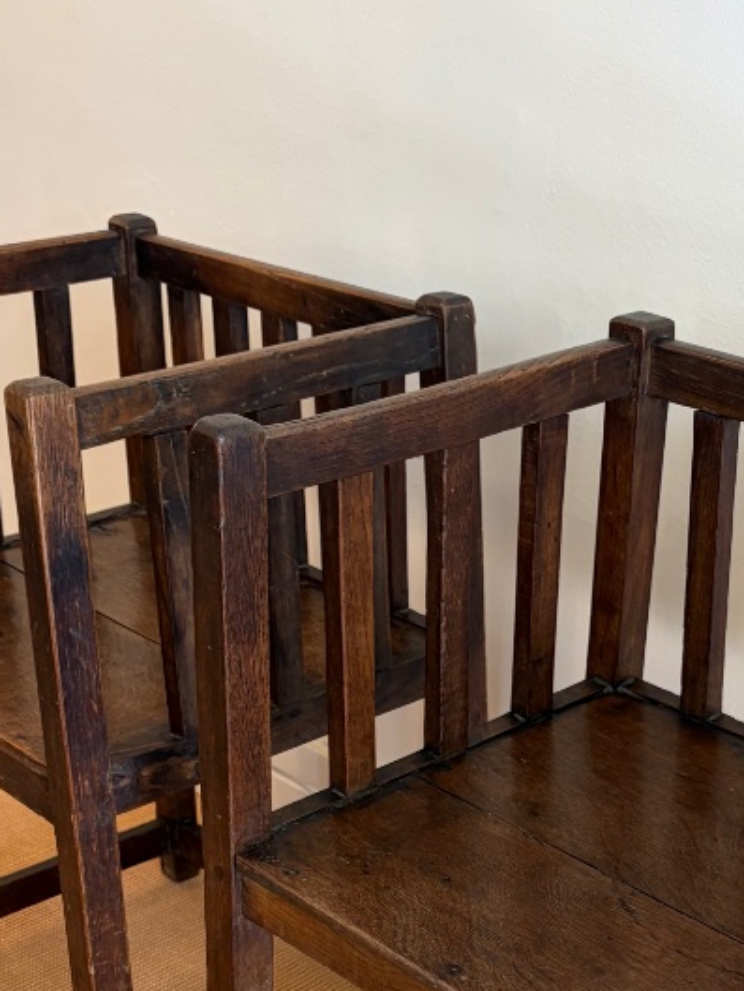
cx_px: 523
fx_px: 1690
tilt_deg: -30.4
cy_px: 865
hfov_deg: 24.6
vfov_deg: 31.4
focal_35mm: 59
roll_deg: -0.6
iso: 125
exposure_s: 1/50
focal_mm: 5.96
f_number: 1.6
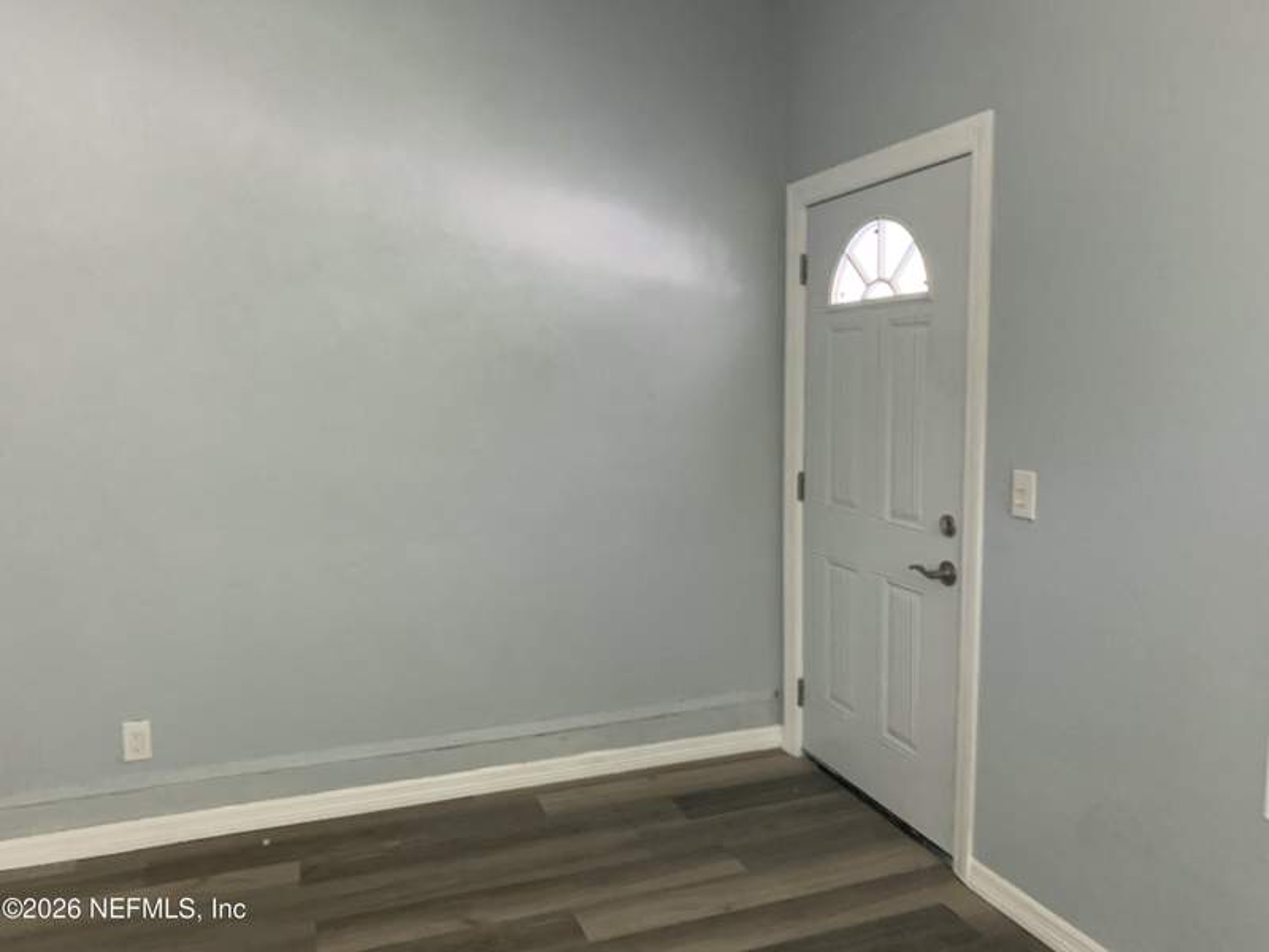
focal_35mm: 26
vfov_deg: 53.1
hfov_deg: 67.3
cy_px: 476
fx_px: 953
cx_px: 634
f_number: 1.8
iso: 250
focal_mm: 4.25
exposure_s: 1/60
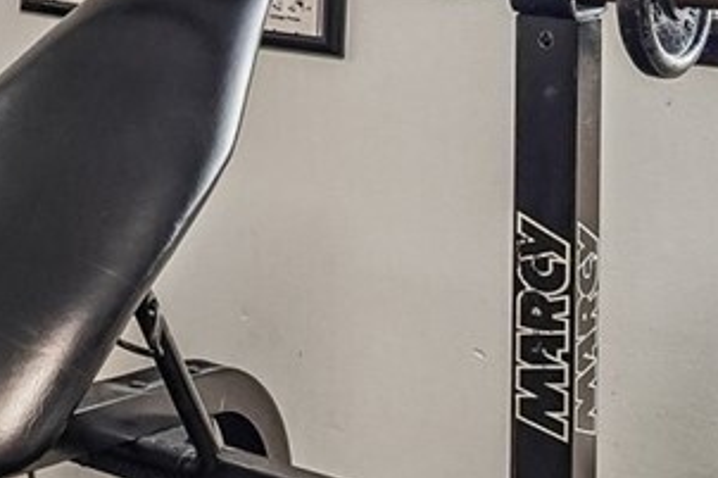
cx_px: -890
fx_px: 1794
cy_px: -189
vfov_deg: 14.4
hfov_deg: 15.5
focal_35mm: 90
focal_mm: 16
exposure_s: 1/13
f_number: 8
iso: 1600
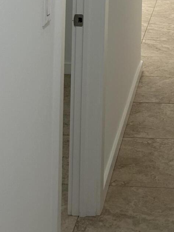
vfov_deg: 21.4
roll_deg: +0.0
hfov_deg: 17.2
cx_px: 188
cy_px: -66
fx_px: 556
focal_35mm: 83
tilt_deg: -6.3
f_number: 1.5
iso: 64
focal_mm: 5.7
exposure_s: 1/120
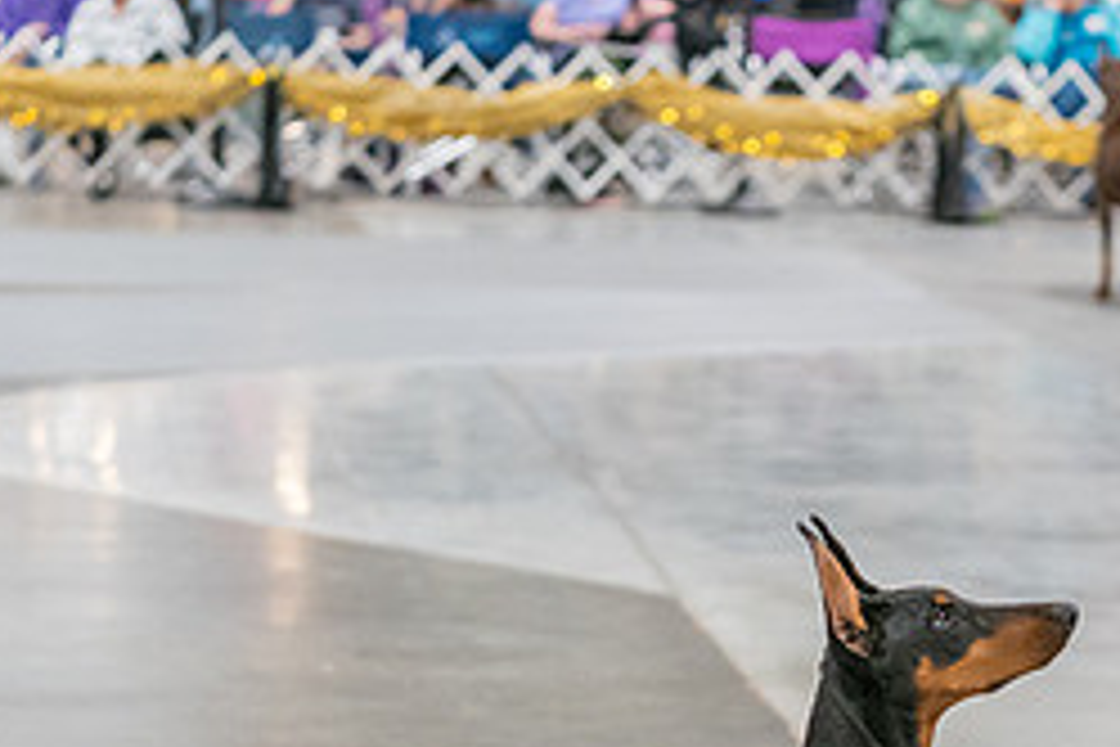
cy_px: 605
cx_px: 810
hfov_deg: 12.6
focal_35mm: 163
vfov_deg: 8.4
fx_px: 5071
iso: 6400
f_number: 2.8
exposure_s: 1/250
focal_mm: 70
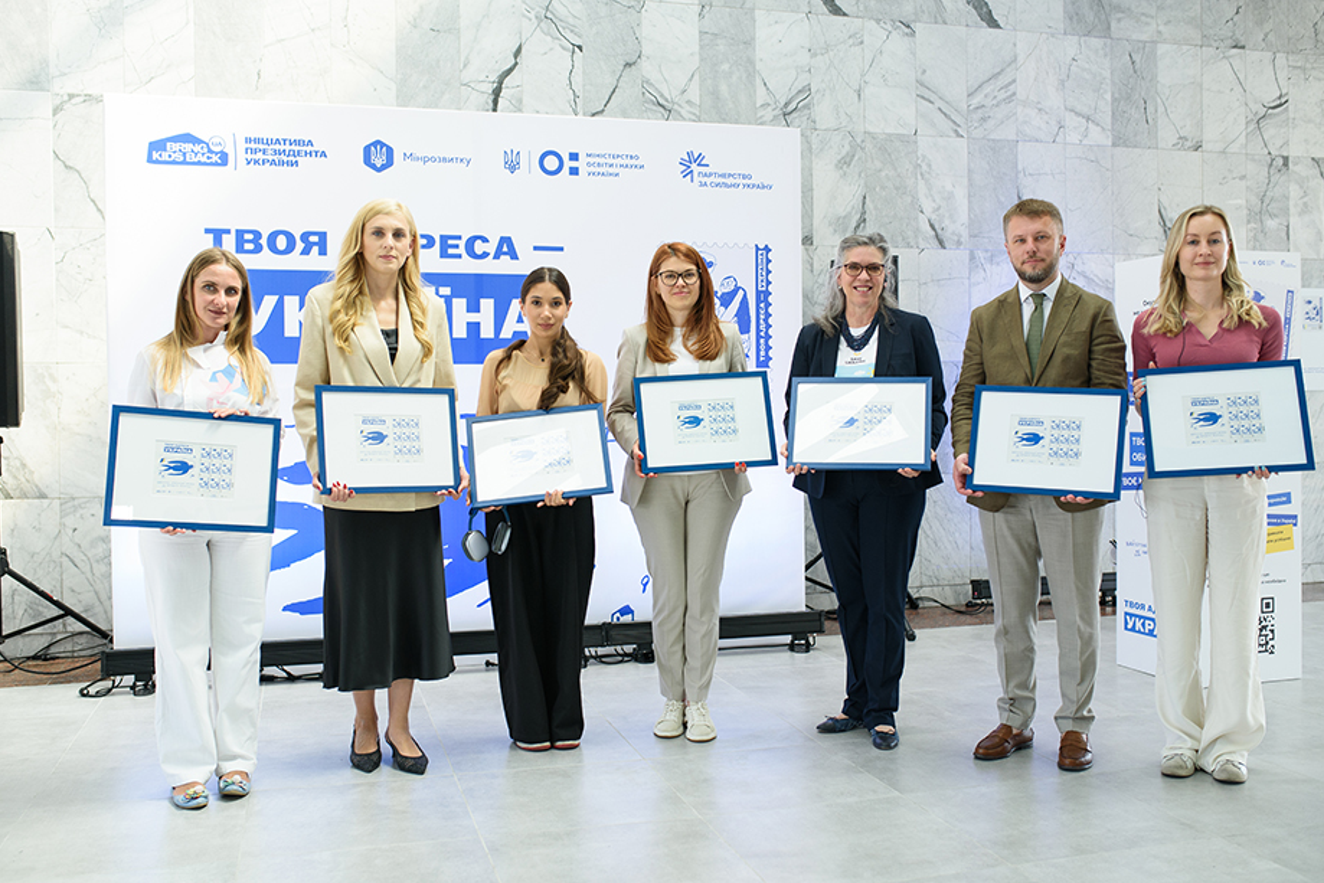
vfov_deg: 36.9
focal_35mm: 36
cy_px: 431
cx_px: 675
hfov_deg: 53.1
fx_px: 1324
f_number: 2.8
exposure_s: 1/250
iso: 500
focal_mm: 35
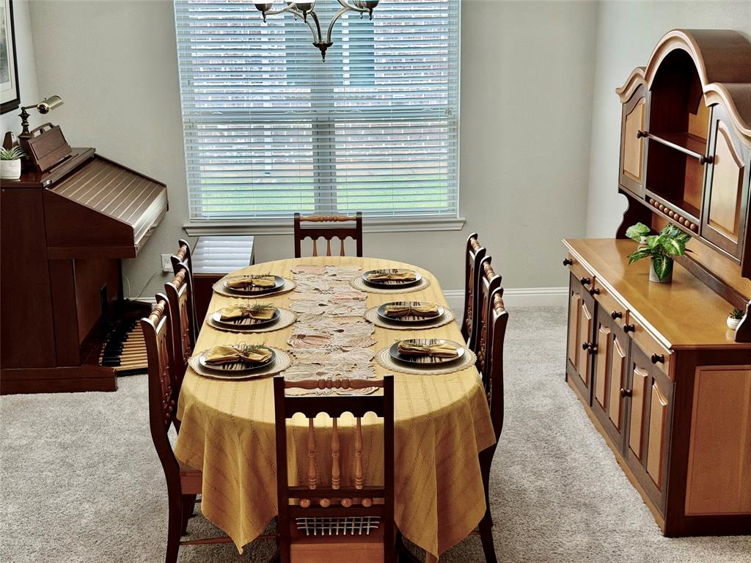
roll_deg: +0.6
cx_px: 376
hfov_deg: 39.7
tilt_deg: -15.7
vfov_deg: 30.3
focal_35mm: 48
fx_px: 1041
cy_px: 282
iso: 250
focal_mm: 6.76
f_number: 1.78
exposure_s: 1/120
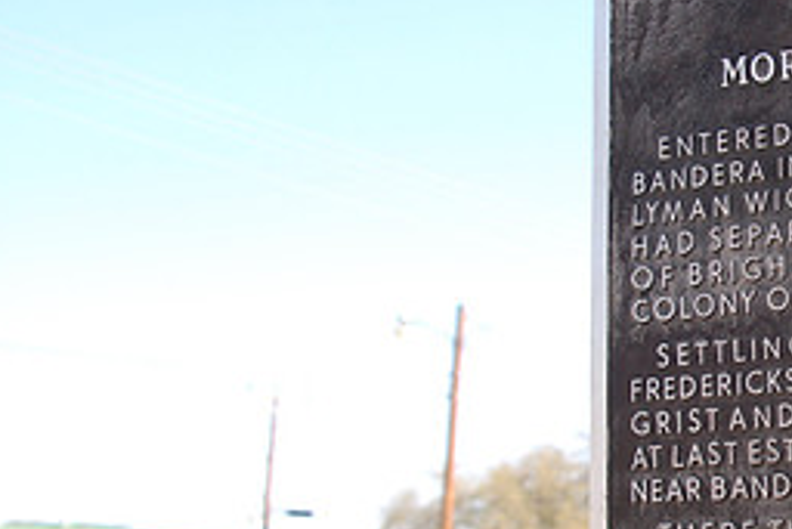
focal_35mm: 95
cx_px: 882
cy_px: 374
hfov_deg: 20.4
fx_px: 2091
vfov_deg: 14.4
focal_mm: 28
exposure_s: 1/200
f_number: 7.1
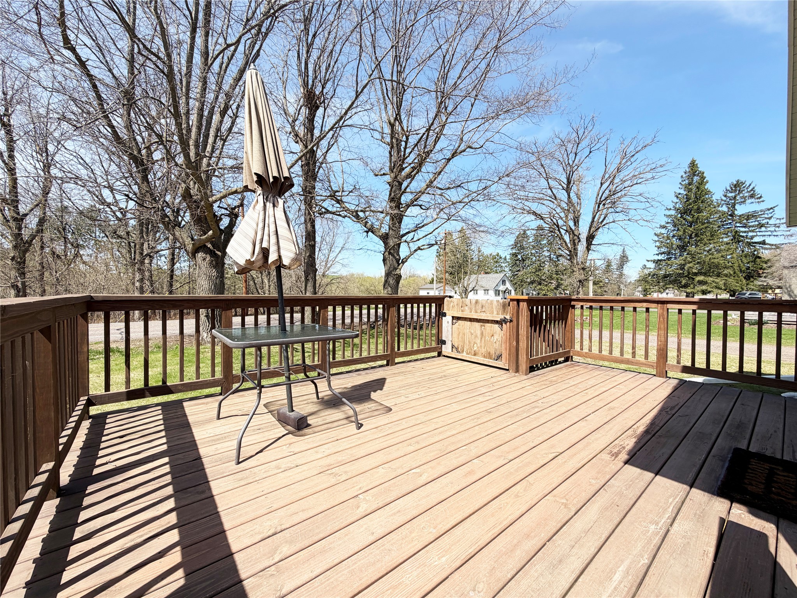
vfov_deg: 85.7
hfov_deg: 102.1
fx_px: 322
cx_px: 398
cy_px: 299
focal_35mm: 14
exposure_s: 1/770
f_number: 2.2
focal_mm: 2.22
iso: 32
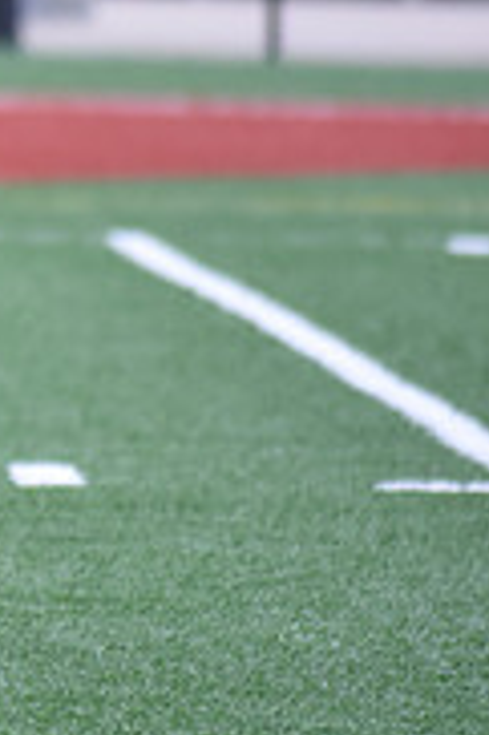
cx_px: -667
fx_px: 19555
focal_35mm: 958
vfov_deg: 2.2
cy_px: 164
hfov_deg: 1.4
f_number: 3.2
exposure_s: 1/1000
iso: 500
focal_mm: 200
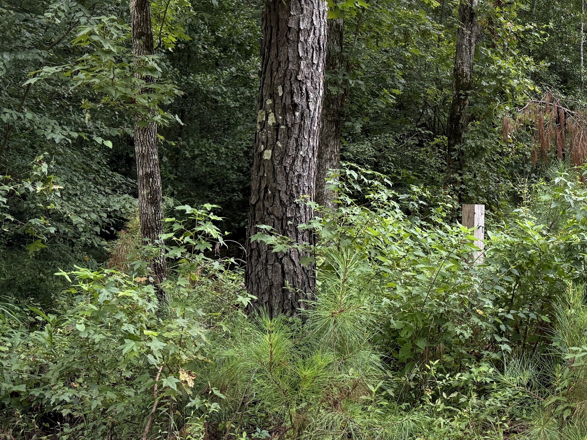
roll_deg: -2.4
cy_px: 114
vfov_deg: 27.7
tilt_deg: +3.4
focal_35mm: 52
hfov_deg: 33.9
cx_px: 574
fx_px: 882
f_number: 1.78
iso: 100
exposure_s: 1/643
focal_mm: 6.76
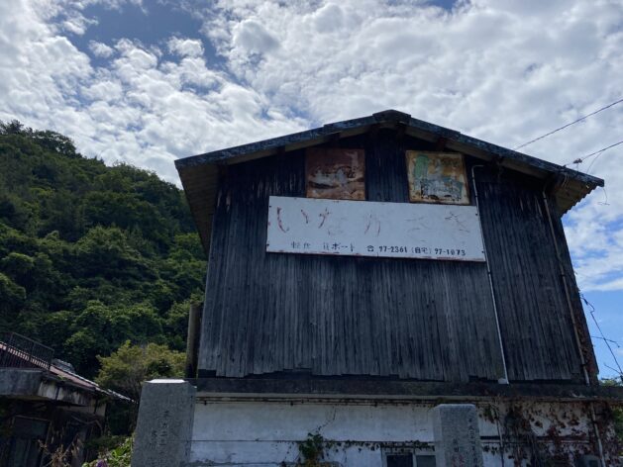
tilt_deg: +24.8
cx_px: 312
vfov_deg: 53.1
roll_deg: -0.2
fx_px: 468
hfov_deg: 67.3
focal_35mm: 26
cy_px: 234
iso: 32
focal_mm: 4.25
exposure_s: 1/8197
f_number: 1.8
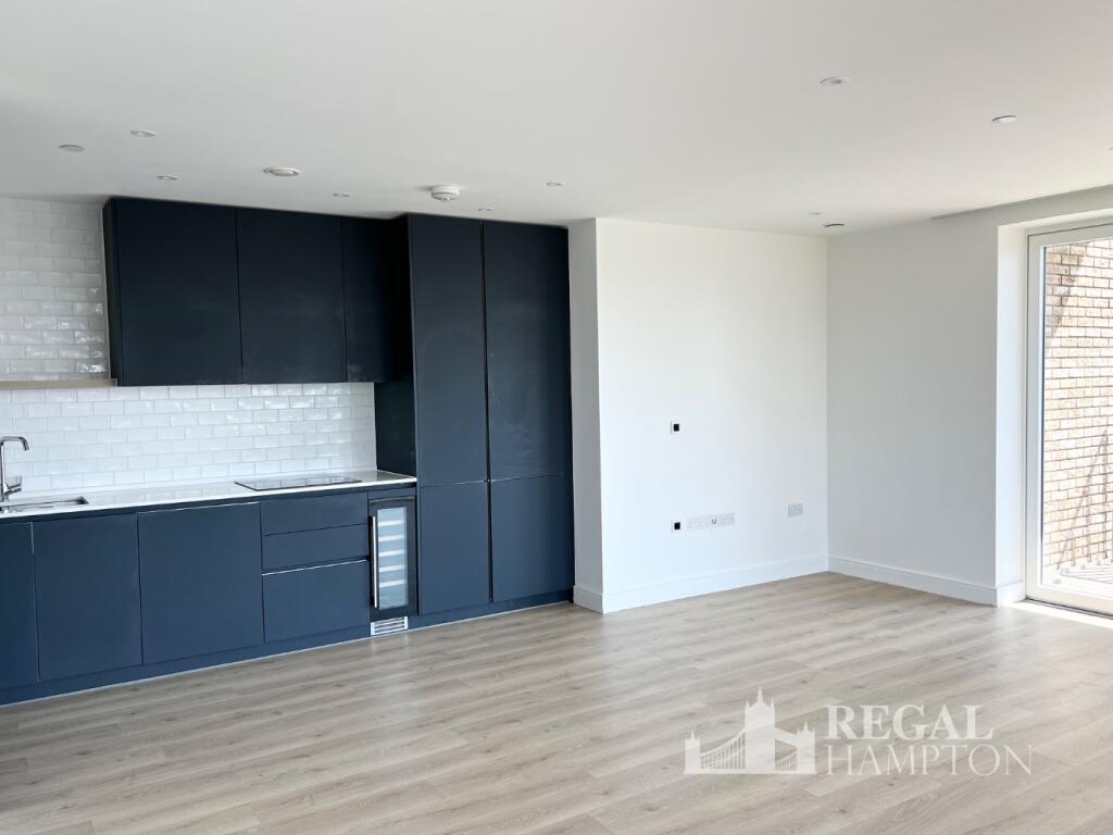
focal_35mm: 26
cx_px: 556
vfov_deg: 53.1
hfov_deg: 67.3
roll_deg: +1.0
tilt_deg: -2.0
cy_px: 418
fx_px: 836
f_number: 1.5
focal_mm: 5.7
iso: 50
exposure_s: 1/357
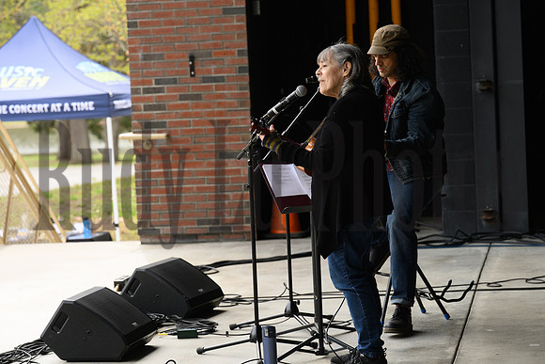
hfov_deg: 17.8
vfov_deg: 11.9
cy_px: 182
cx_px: 272
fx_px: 1741
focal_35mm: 115
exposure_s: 1/400
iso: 400
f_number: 5.6
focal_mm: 115
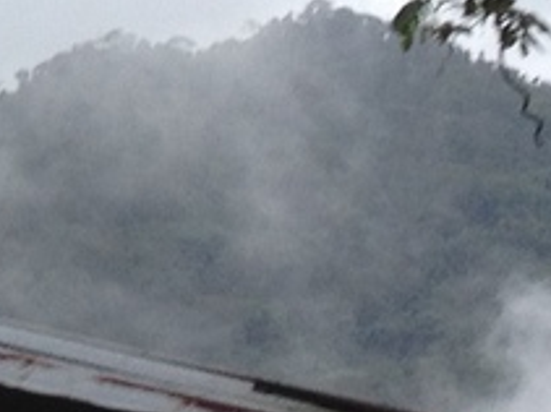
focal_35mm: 265
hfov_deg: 7.2
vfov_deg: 5.5
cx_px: -488
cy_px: -292
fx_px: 4216
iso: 50
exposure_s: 1/708
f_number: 2.4
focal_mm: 4.28
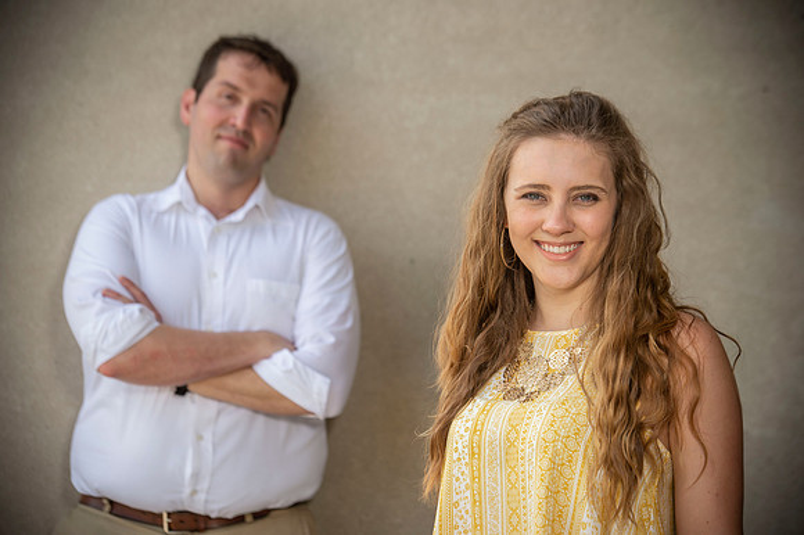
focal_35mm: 122
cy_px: 268
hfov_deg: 16.8
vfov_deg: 11.2
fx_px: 2723
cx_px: 402
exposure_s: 1/250
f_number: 6.3
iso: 250
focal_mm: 122
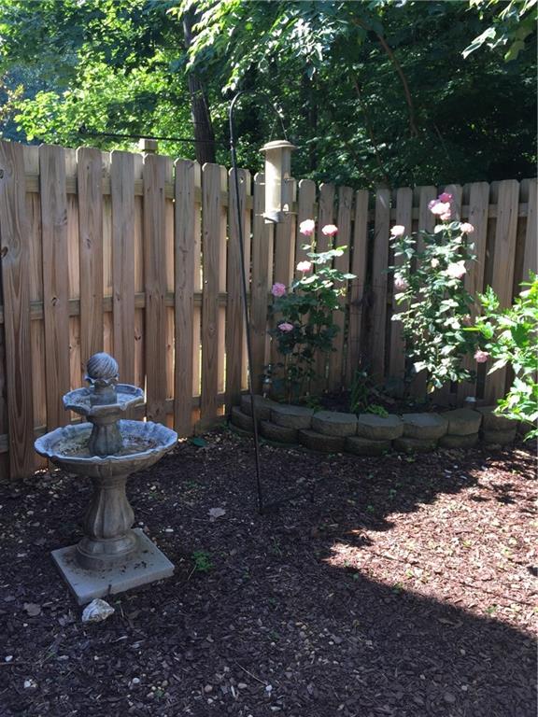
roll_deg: -1.6
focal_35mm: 29
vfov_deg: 61.7
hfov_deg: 48.2
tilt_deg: -11.7
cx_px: 269
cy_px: 358
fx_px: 601
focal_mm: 4.15
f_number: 2.2
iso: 32
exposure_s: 1/186
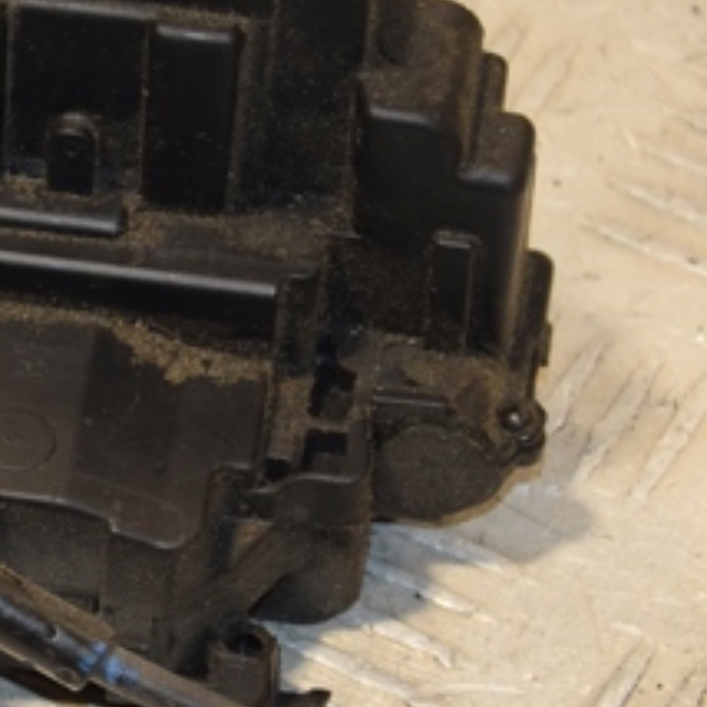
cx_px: -86
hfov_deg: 6.5
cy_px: 268
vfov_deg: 6.6
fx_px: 6170
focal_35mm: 267
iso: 800
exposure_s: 1/160
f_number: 5.3
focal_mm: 70
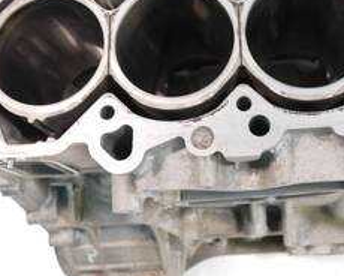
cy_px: 82
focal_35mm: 53
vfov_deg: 28.3
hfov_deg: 35.0
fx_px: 540
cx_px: 227
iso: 1250
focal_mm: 13
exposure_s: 1/60
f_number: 3.5
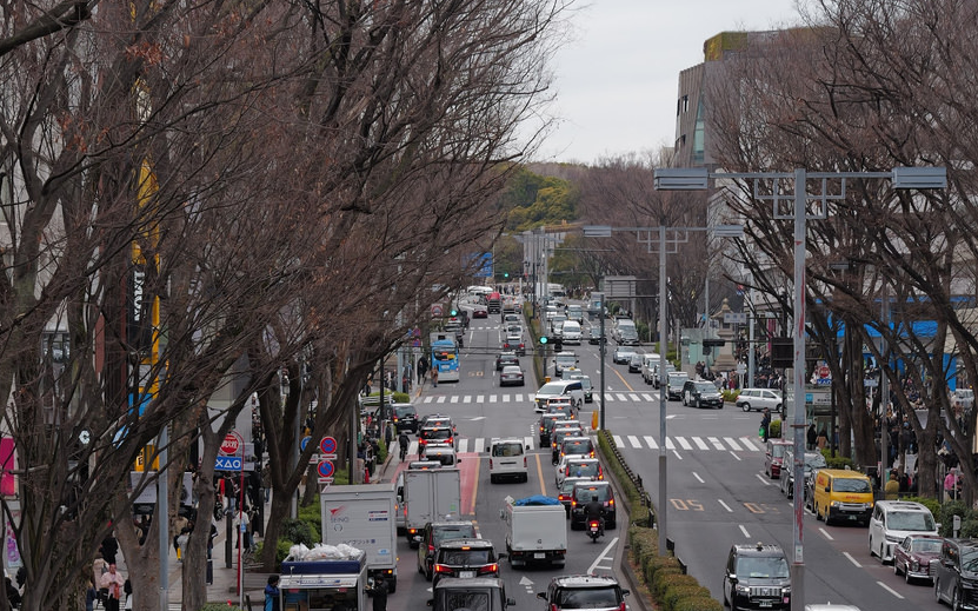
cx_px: 469
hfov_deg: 19.3
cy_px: 567
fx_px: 2878
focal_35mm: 108
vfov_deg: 12.0
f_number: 4
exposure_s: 1/160
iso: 100
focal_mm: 43
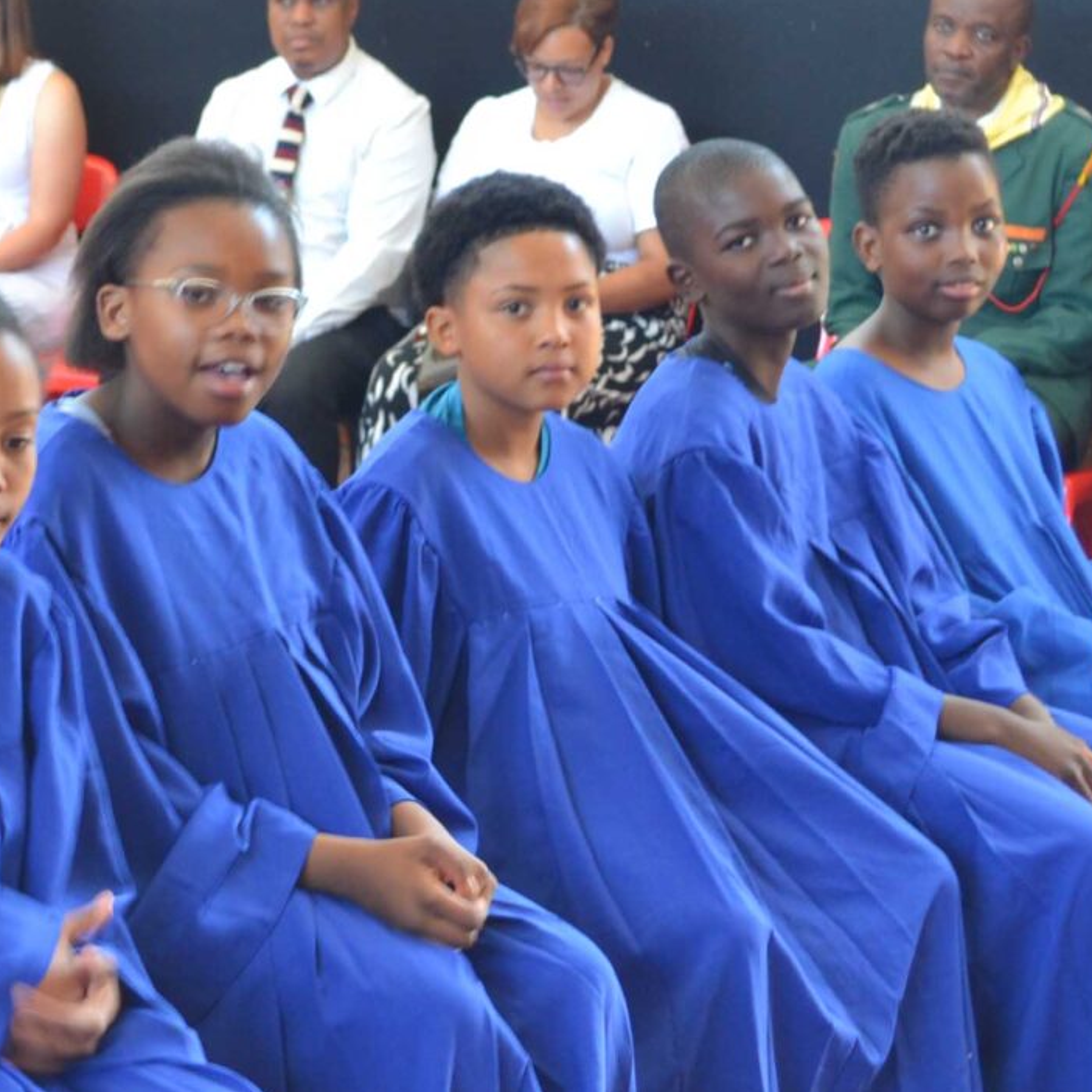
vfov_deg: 13.4
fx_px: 4640
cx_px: 188
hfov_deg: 13.3
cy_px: 773
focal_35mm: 130
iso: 400
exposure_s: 1/15
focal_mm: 28
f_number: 4.5
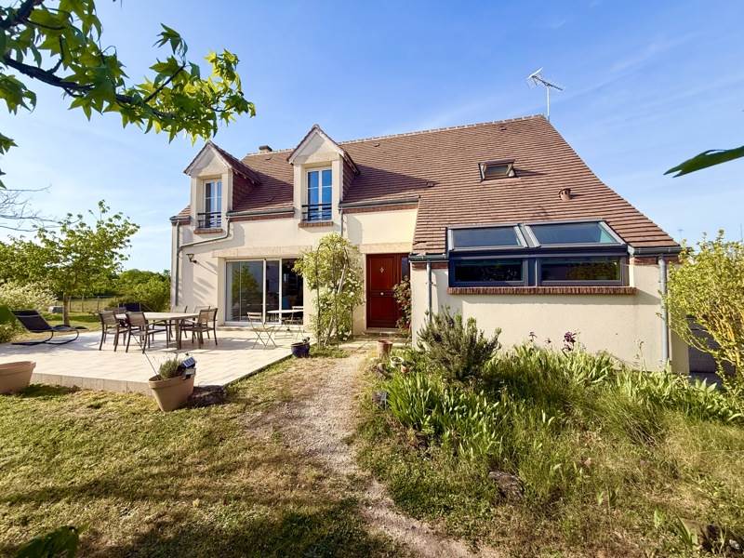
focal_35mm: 14
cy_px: 279
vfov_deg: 85.7
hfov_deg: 102.1
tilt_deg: +2.6
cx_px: 372
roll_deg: +0.8
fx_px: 301
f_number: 2.2
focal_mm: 2.22
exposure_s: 1/1087
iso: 50
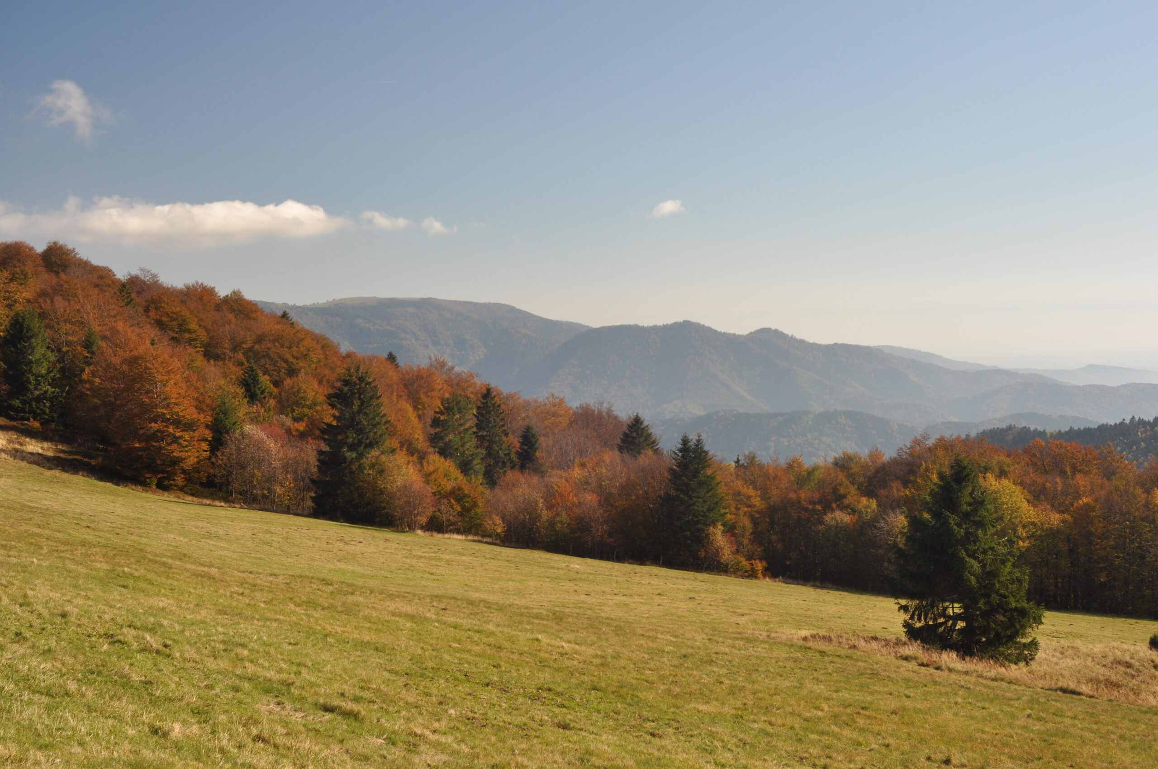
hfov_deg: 46.5
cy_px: 384
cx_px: 579
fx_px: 1349
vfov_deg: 31.8
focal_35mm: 42
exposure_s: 1/160
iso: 200
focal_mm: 28
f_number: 8
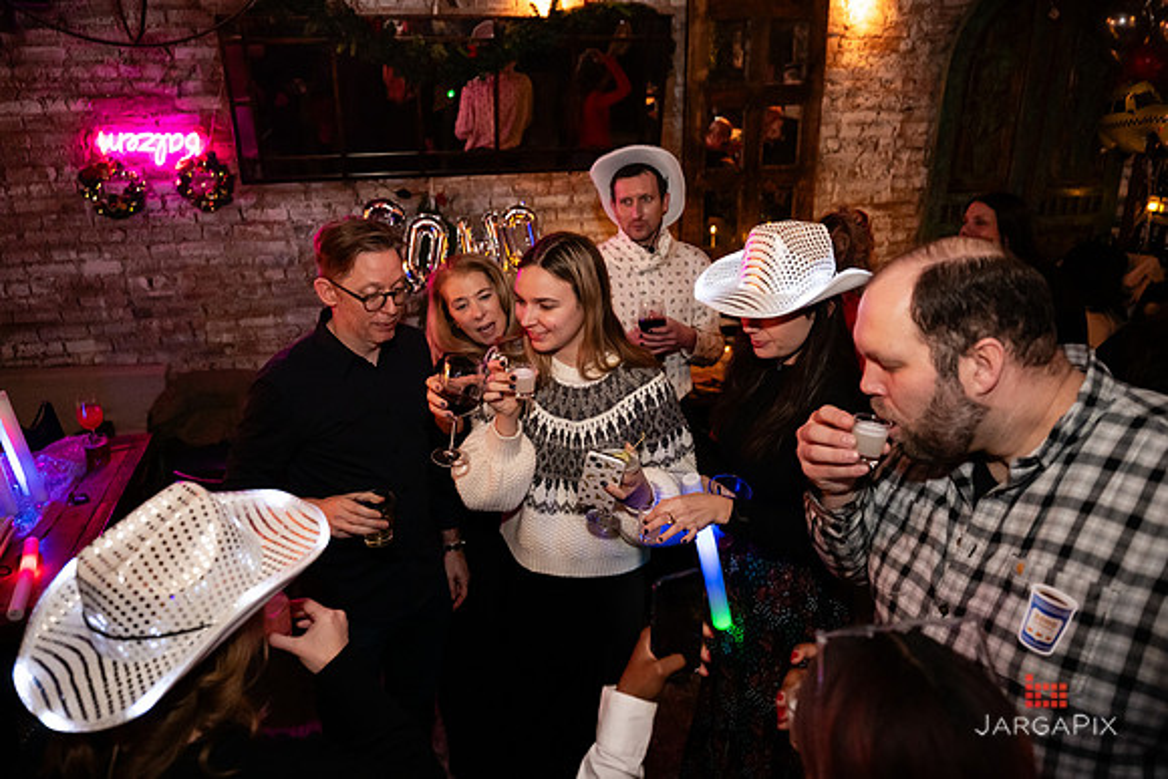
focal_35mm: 25
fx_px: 826
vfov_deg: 50.5
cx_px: 553
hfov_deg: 70.5
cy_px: 369
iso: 3200
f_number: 2.8
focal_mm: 24
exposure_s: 1/100
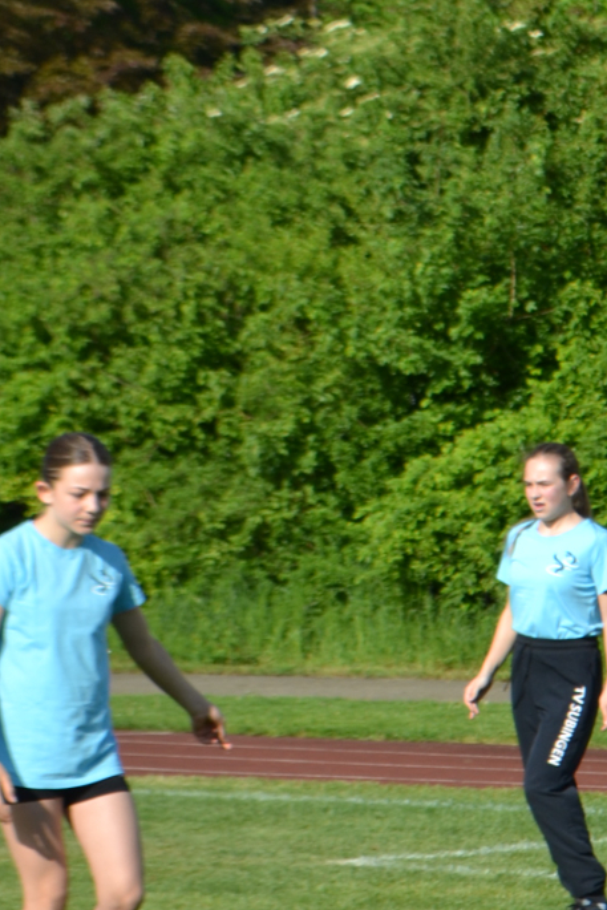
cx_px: 634
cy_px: 267
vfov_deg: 8.3
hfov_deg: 5.6
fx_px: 6231
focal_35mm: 246
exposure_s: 1/250
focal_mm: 55
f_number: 8
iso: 100
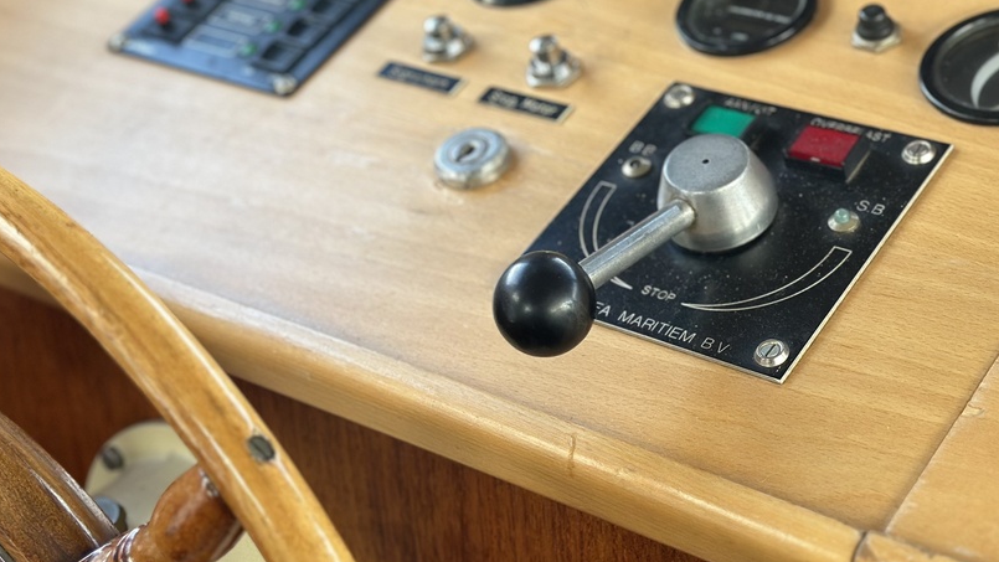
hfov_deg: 27.2
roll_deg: +1.7
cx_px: 542
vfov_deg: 15.3
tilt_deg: -18.0
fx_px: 2066
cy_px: 22
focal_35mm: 78
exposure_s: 1/120
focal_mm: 6.86
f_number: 1.78
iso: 125
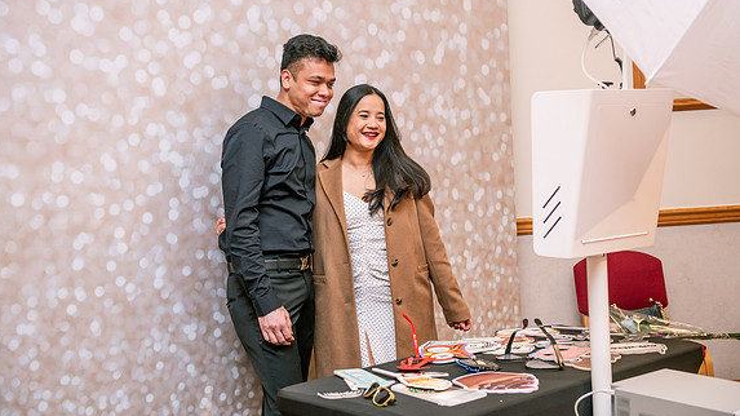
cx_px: 367
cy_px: 174
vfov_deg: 22.6
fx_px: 1040
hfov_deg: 39.2
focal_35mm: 53
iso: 1600
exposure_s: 1/200
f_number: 3.5
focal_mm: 50
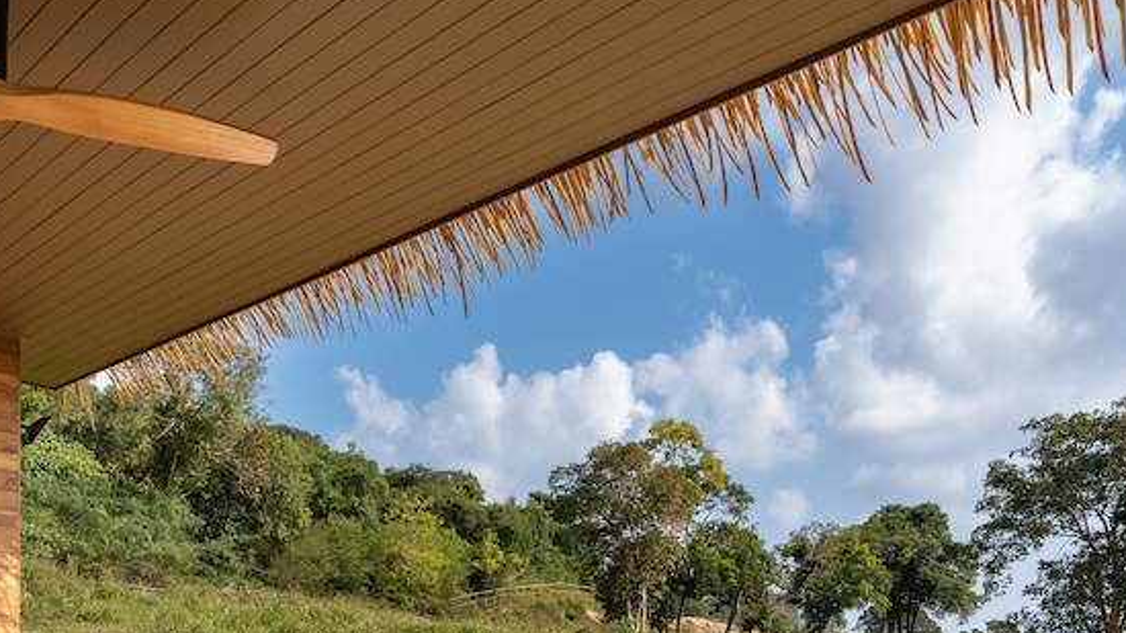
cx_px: 383
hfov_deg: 59.7
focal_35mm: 32
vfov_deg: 32.7
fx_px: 955
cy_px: 676
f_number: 9
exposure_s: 1/80
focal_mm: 14
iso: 100
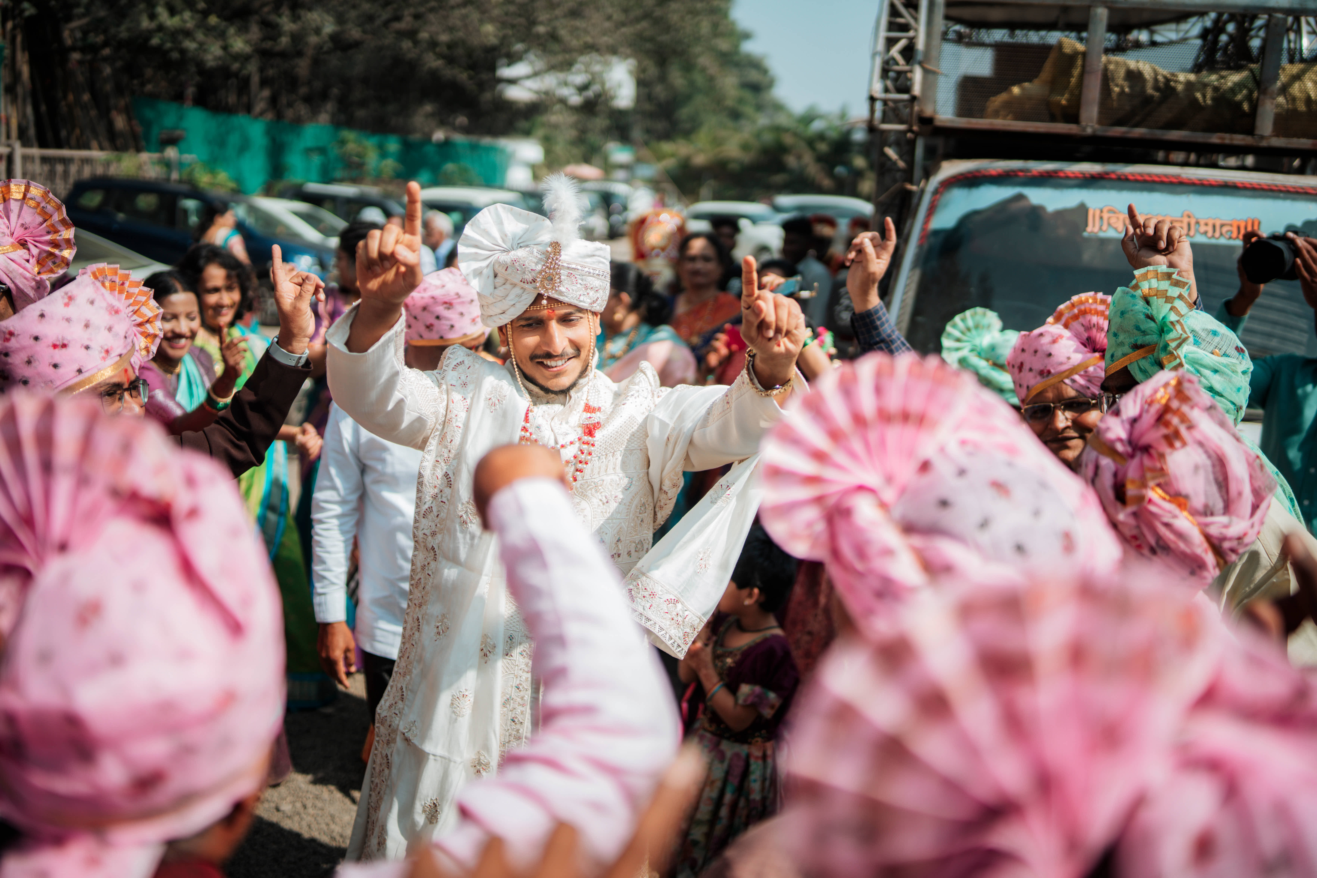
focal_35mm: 35
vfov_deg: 37.9
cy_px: 439
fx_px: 1280
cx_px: 658
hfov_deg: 54.4
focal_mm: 35
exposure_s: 1/4000
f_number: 1.4
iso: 50
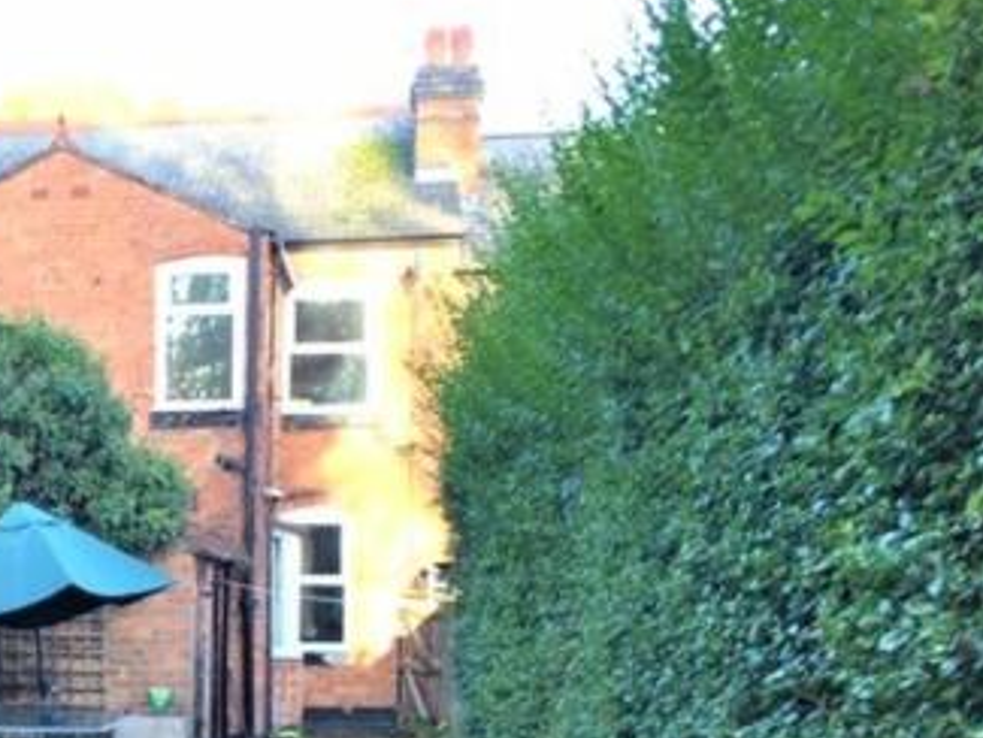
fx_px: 1477
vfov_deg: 27.4
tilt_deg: -4.3
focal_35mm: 52
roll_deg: -0.6
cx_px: 110
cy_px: 612
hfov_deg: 34.8
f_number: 2.2
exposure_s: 1/100
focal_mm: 4.15
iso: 32
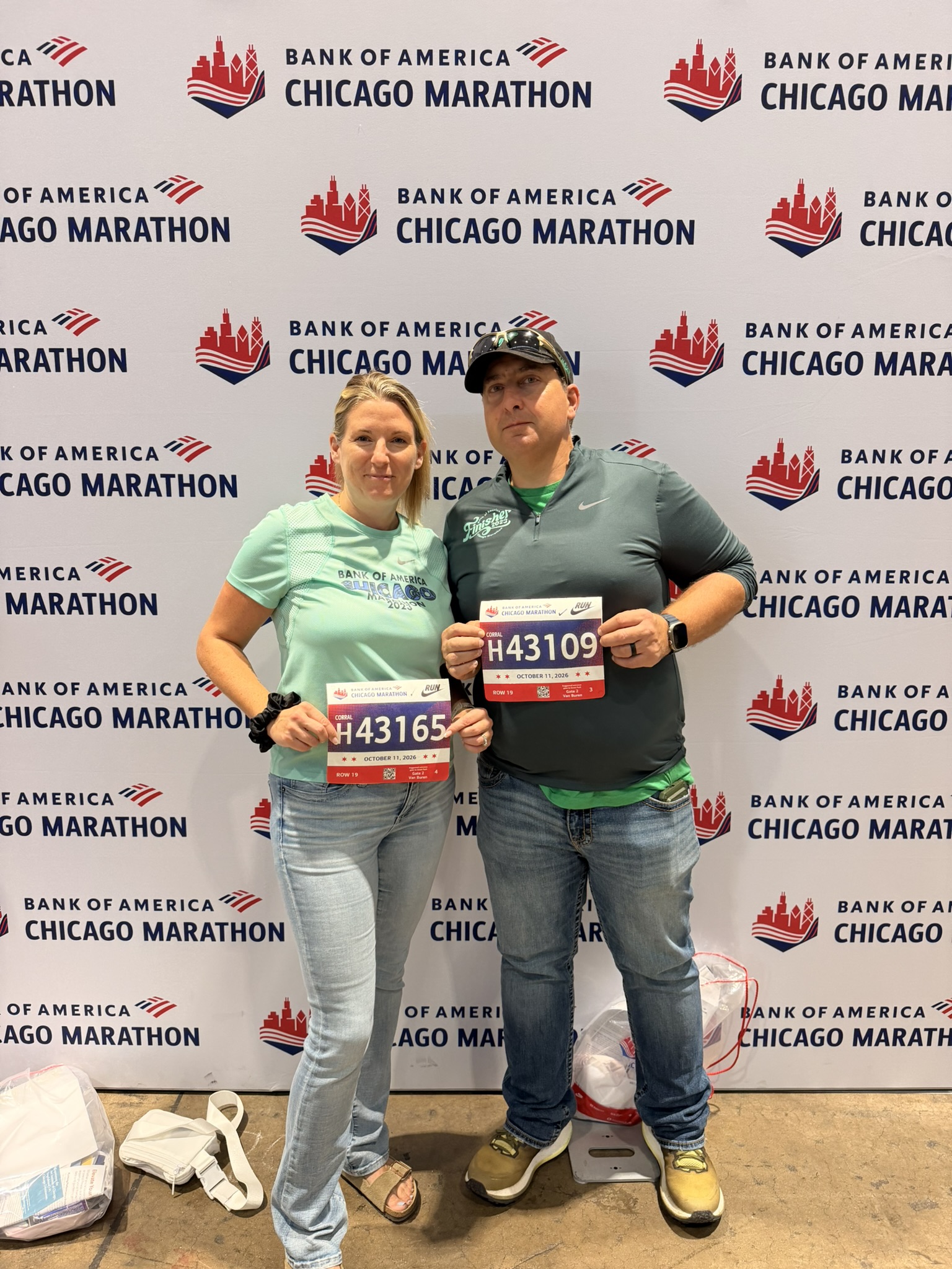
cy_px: 634
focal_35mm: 24
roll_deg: +0.1
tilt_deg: -9.6
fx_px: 880
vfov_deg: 71.6
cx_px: 476
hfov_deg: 56.8
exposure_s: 1/79
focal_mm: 6.76
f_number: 1.78
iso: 200
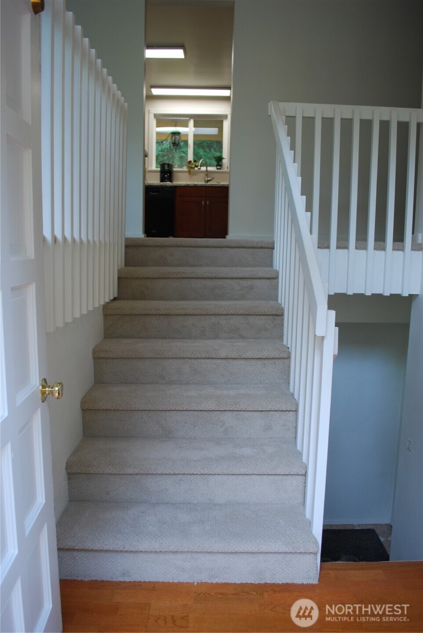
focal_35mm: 27
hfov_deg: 48.0
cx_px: 212
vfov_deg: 67.3
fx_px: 475
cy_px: 316
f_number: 3.8
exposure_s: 1/50
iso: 200
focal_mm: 18
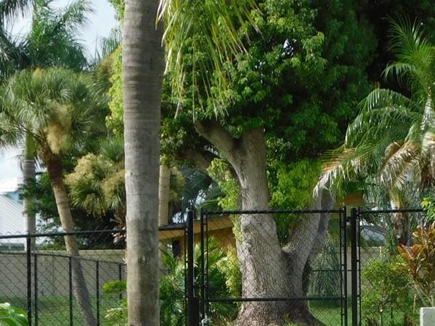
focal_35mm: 121
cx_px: 338
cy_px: 322
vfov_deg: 12.1
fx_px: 1520
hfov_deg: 16.2
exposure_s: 1/800
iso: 125
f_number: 3.7
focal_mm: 8
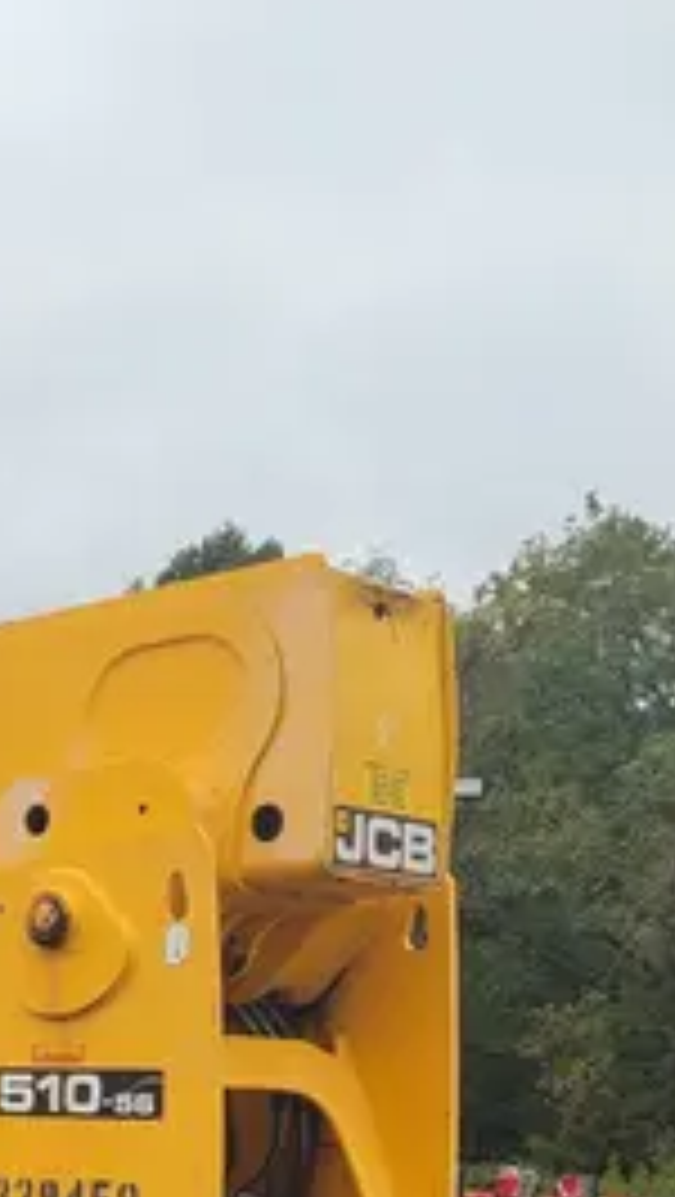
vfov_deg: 25.9
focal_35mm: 78
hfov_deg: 14.2
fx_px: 2477
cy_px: 1177
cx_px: -441
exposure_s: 1/1120
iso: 40
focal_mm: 5.4
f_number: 1.8
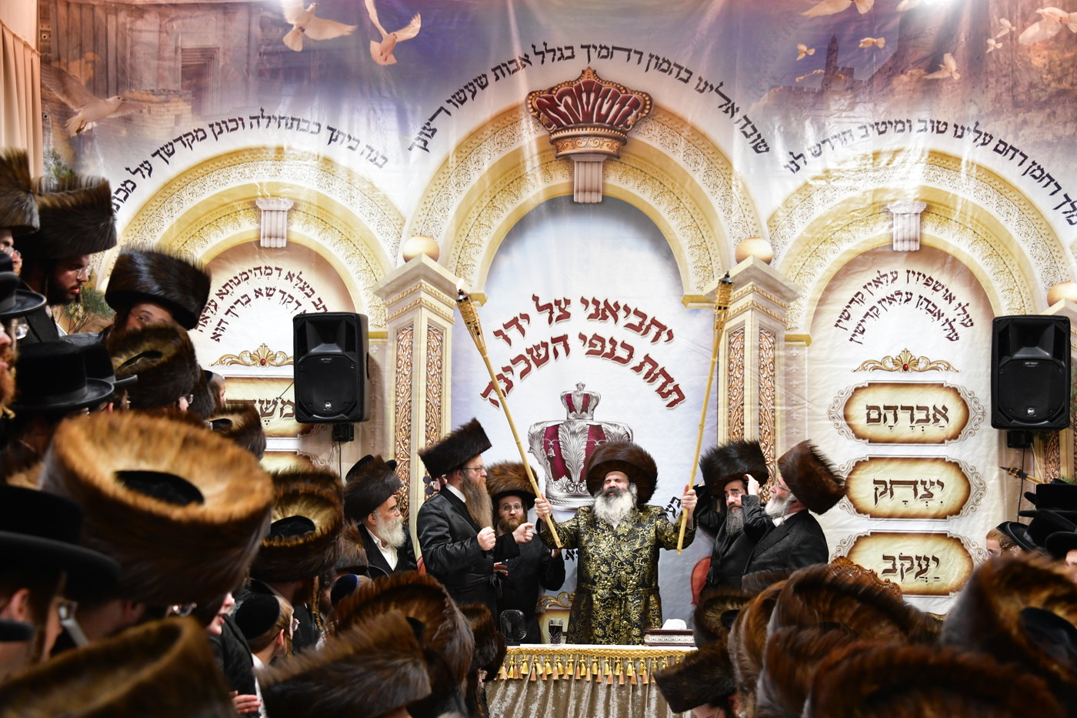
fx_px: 1854
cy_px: 359
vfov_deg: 21.9
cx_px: 538
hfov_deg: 32.4
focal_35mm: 62
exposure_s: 1/100
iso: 1600
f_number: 5.6
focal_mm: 62
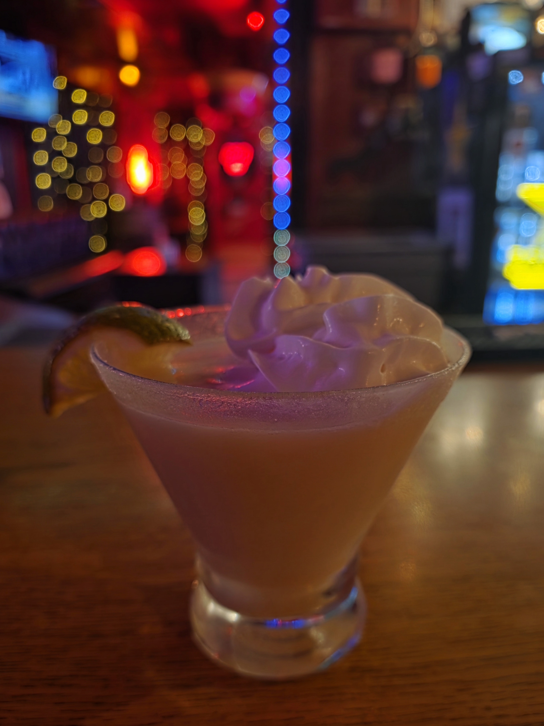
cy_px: 363
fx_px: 482
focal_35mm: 23
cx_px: 272
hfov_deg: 58.9
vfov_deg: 73.9
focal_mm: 6.3
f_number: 1.7
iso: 320
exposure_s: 1/20
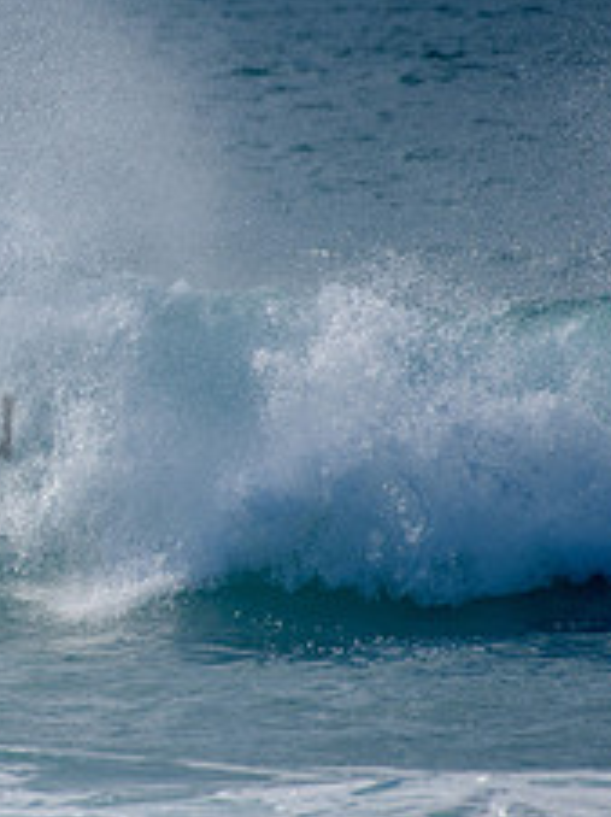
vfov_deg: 1.6
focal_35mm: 1253
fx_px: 29544
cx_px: -369
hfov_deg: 1.2
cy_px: 378
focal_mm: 500
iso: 160
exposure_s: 1/2000
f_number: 5.6
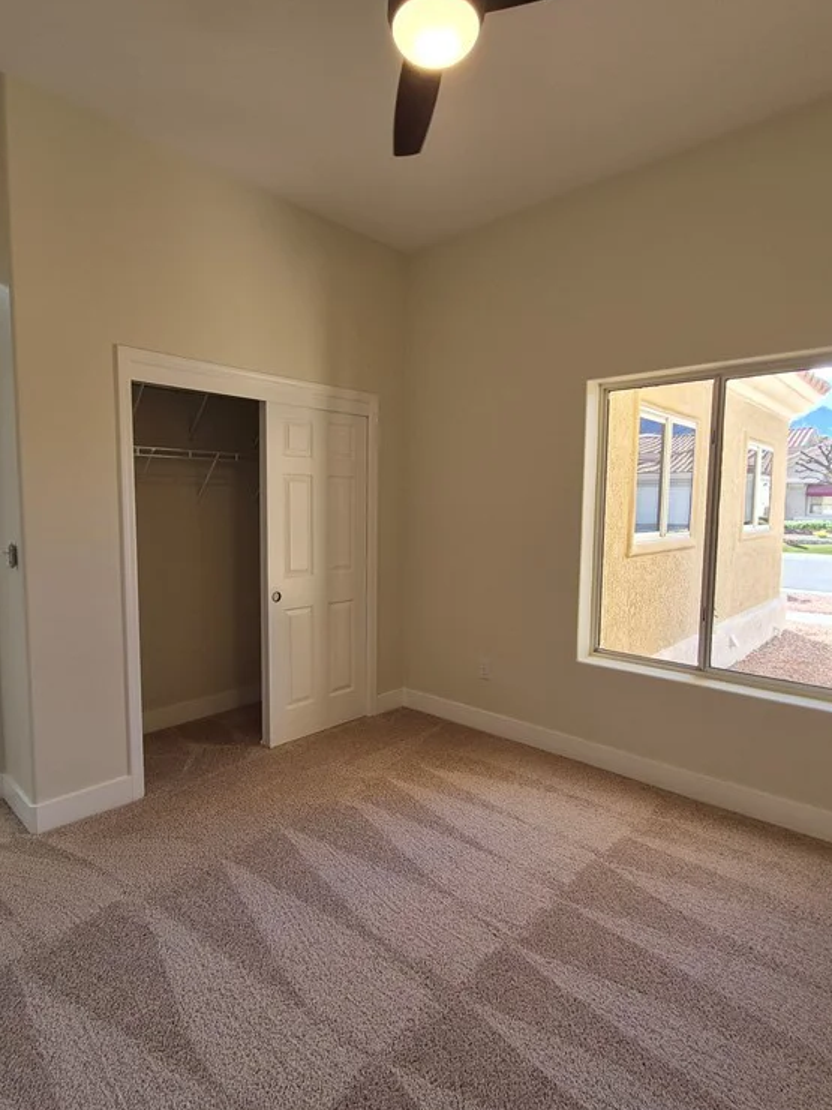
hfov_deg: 71.6
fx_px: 577
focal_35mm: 18
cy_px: 544
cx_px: 402
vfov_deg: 87.7
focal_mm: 1.74
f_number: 2.2
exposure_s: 1/60
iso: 50
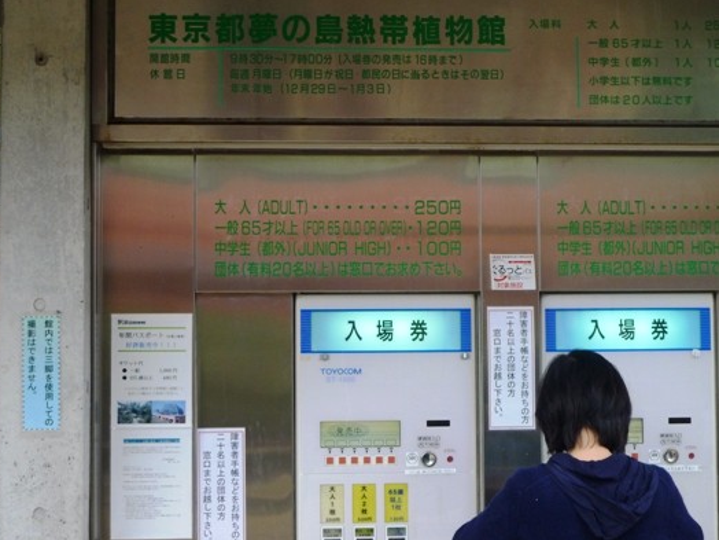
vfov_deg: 25.2
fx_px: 1205
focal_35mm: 58
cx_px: 356
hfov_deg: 33.2
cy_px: 267
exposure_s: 1/100
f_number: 2.8
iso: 200
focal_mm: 12.1
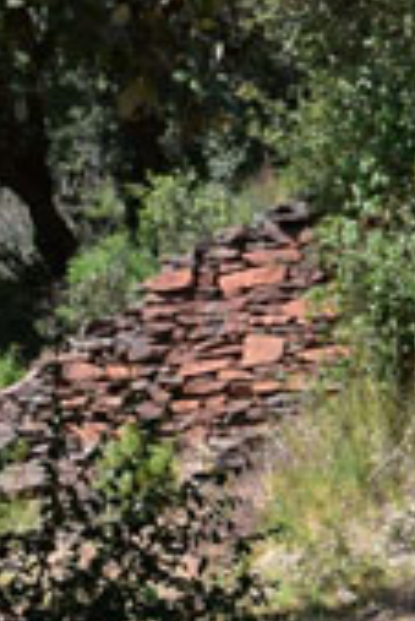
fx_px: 2761
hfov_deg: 7.4
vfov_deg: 12.8
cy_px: 333
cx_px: 1326
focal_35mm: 160
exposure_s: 1/400
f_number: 11
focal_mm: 18
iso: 400
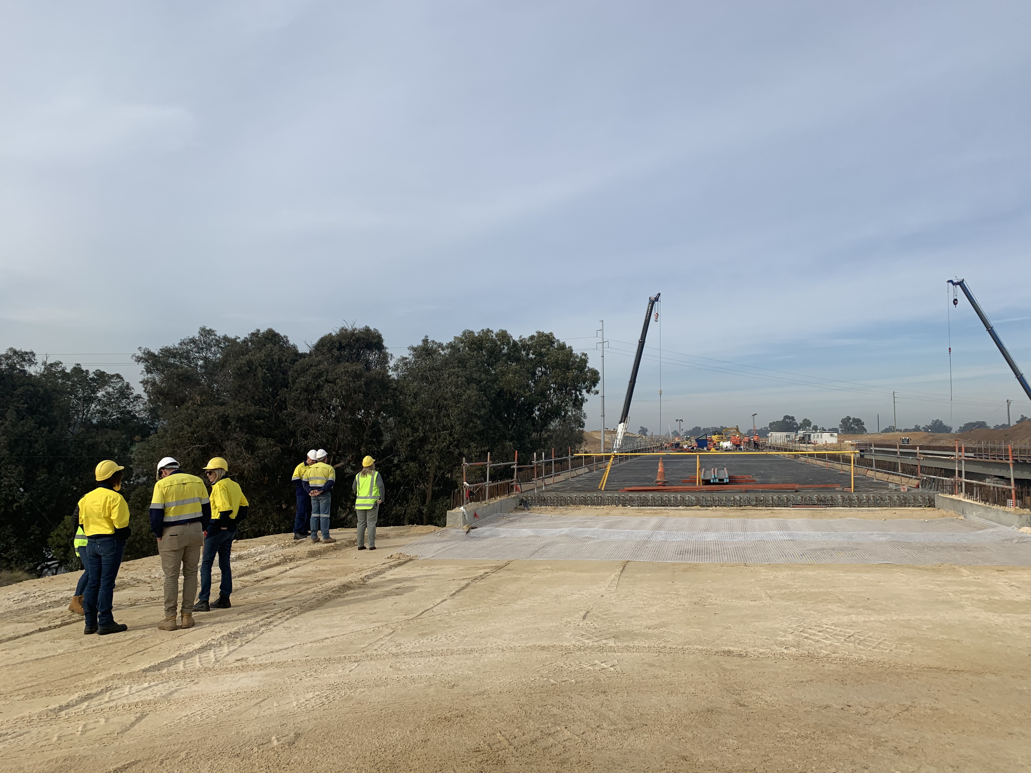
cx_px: 516
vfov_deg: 53.1
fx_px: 774
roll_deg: -0.2
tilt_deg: +3.4
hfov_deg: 67.3
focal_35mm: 26
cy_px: 386
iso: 25
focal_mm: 4.25
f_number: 1.8
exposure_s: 1/2915
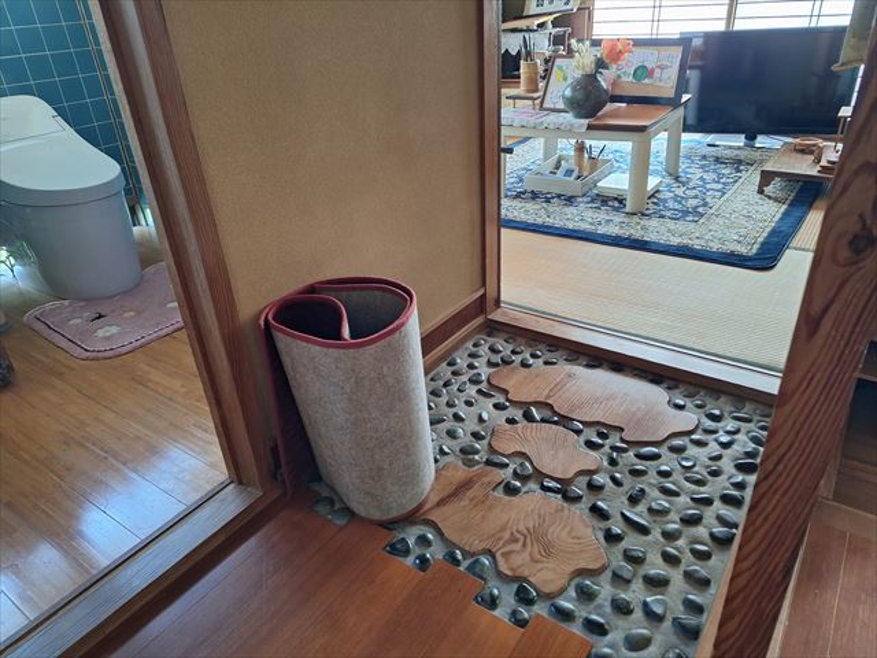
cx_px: 438
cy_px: 329
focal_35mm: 23
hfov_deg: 73.9
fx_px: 583
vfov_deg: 58.9
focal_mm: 5.54
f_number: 1.8
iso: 320
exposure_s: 1/30
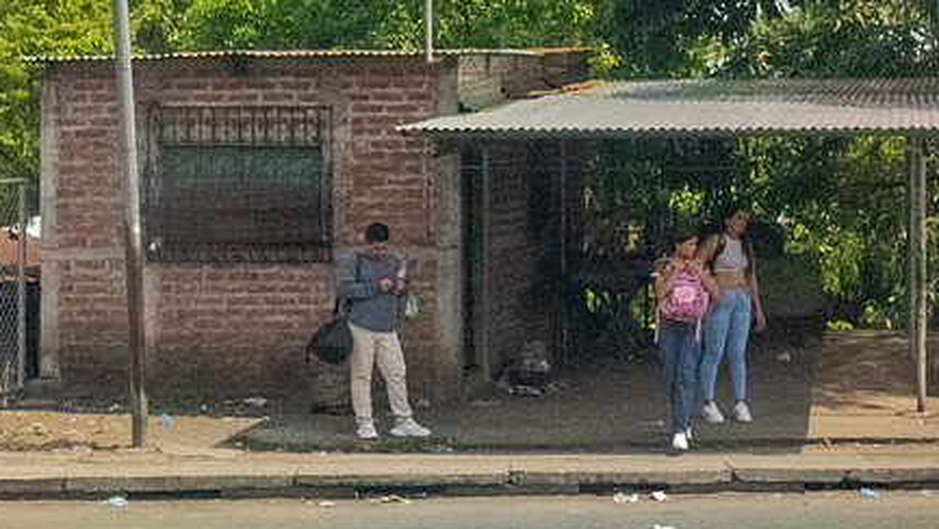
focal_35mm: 90
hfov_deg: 23.6
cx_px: 542
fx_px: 2242
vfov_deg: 13.4
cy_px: 74
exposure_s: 1/800
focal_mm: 24
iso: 9000
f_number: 4.5
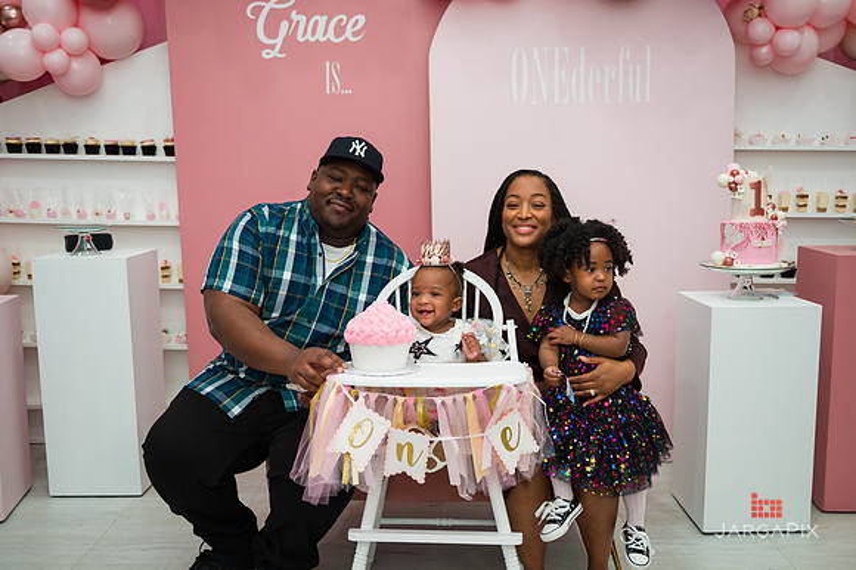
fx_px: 832
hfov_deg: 54.5
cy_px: 285
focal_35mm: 35
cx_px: 428
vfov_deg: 37.8
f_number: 3.2
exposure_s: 1/200
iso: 800
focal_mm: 35
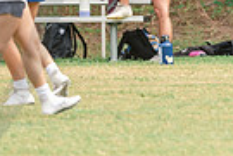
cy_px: -17
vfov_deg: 1.1
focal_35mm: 1214
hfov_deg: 1.7
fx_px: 7857
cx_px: -172
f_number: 3.5
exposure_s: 1/800
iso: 250
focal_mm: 200
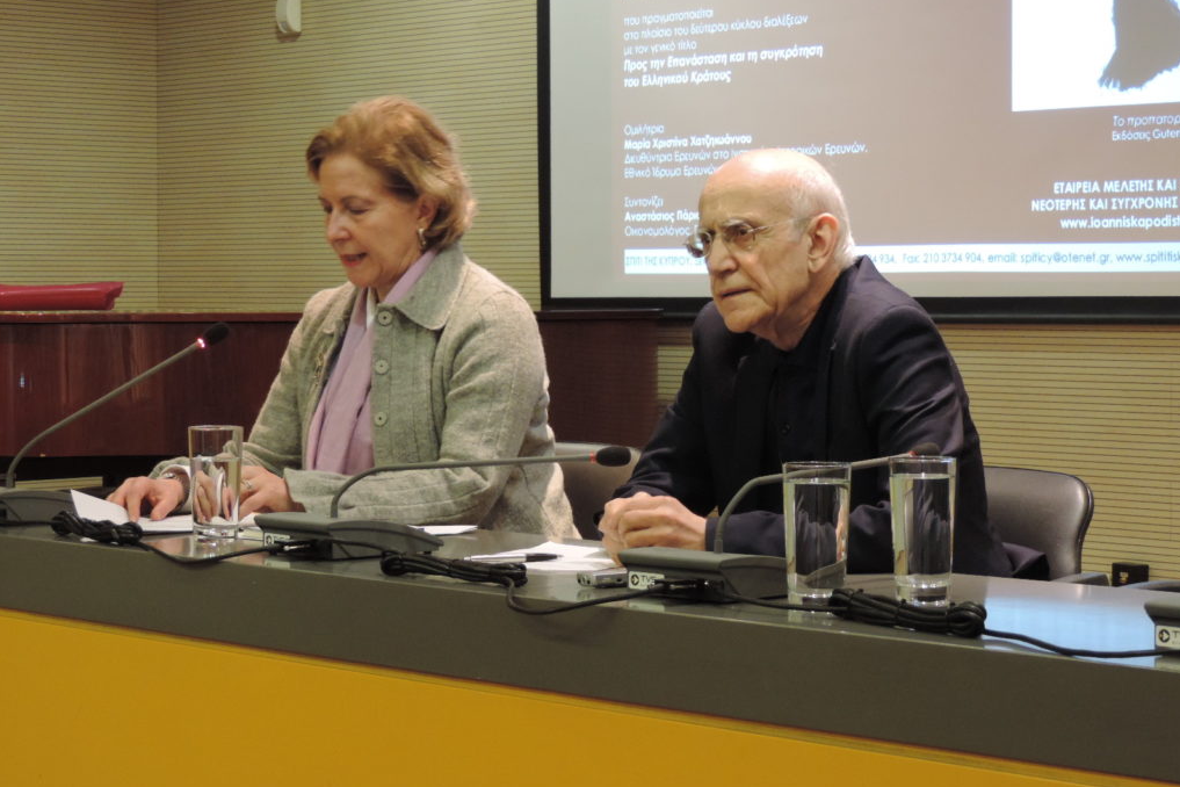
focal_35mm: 89
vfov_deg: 15.4
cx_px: 593
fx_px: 2917
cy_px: 375
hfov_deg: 22.9
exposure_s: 1/25
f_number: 4
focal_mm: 15.1
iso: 640
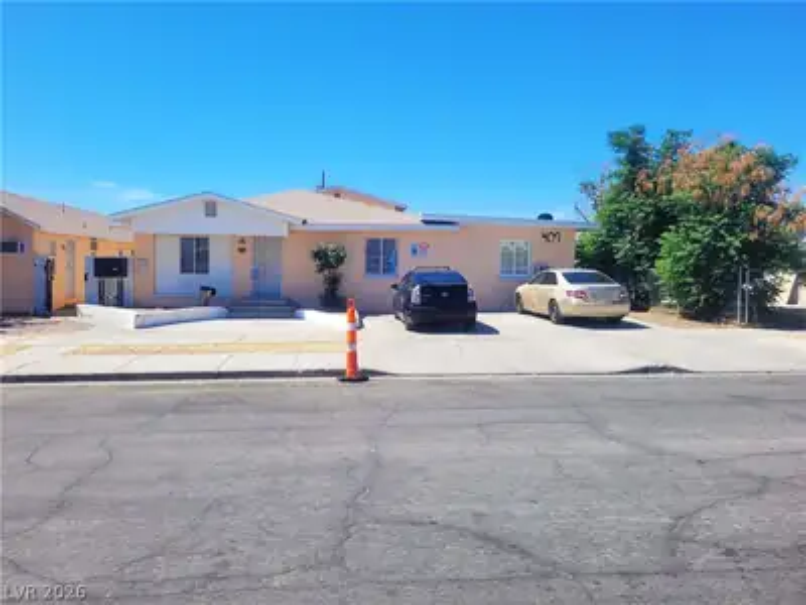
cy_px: 302
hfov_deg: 67.3
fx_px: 605
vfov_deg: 53.1
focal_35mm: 26
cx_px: 403
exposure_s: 1/1869
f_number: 1.8
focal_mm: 5.4
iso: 40
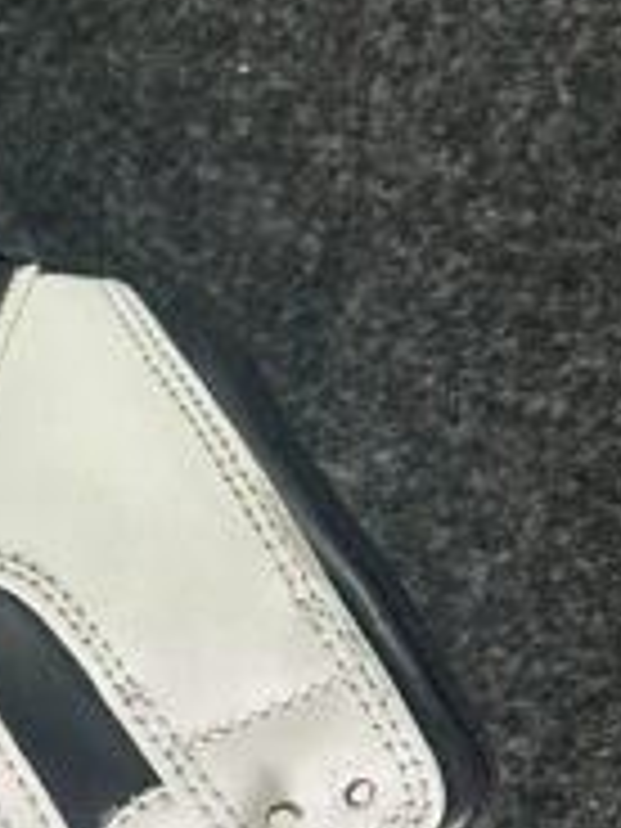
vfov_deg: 9.3
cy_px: 1150
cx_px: -522
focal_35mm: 209
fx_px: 4999
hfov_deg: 6.9
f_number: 1.78
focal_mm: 6.86
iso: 125
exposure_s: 1/50
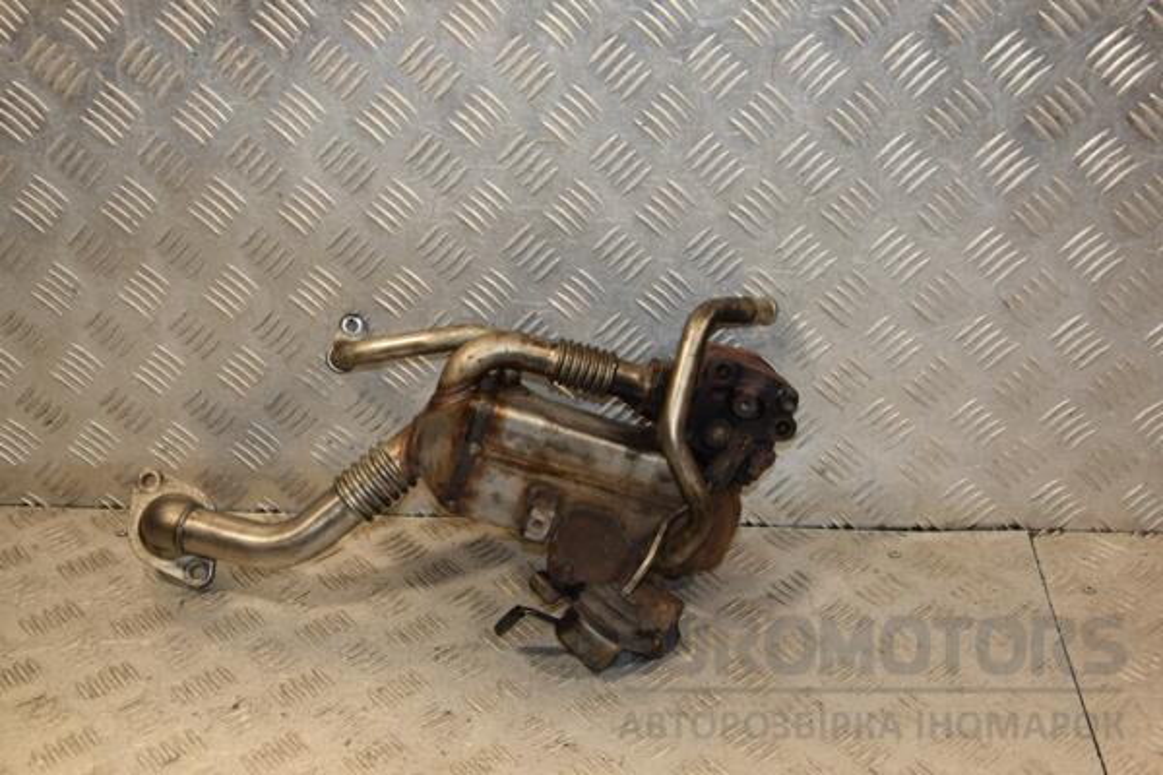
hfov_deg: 43.6
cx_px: 582
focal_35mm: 45
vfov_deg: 29.9
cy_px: 388
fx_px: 1454
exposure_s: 1/200
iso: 800
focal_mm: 30
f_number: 5.6
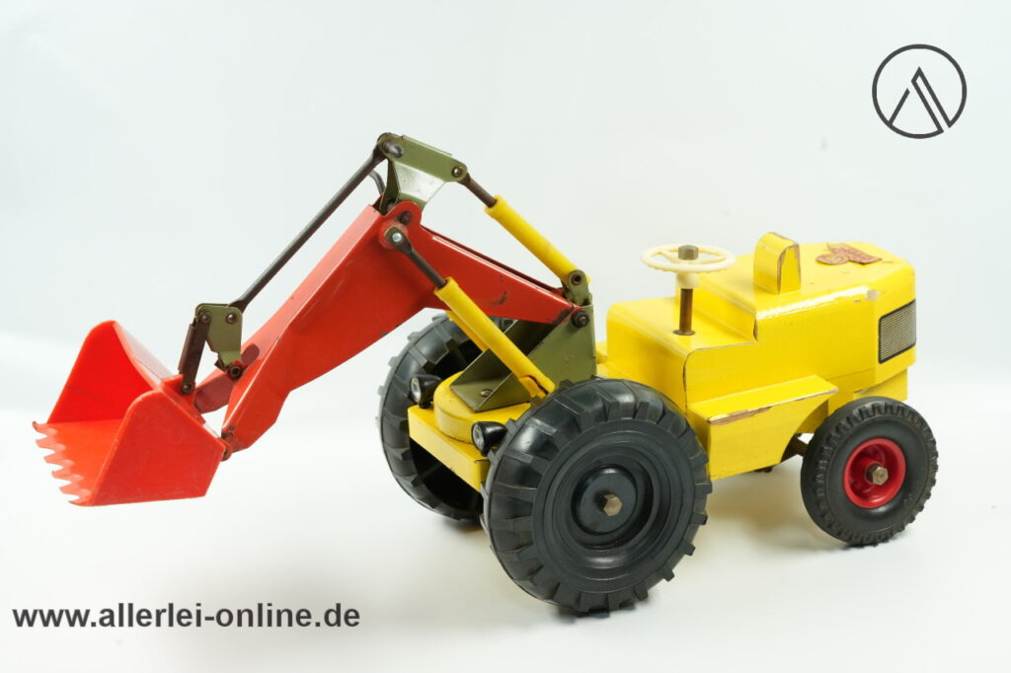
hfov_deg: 22.6
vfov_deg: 15.2
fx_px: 2527
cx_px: 506
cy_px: 336
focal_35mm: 90
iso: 2500
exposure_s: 1/60
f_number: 11
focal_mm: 90
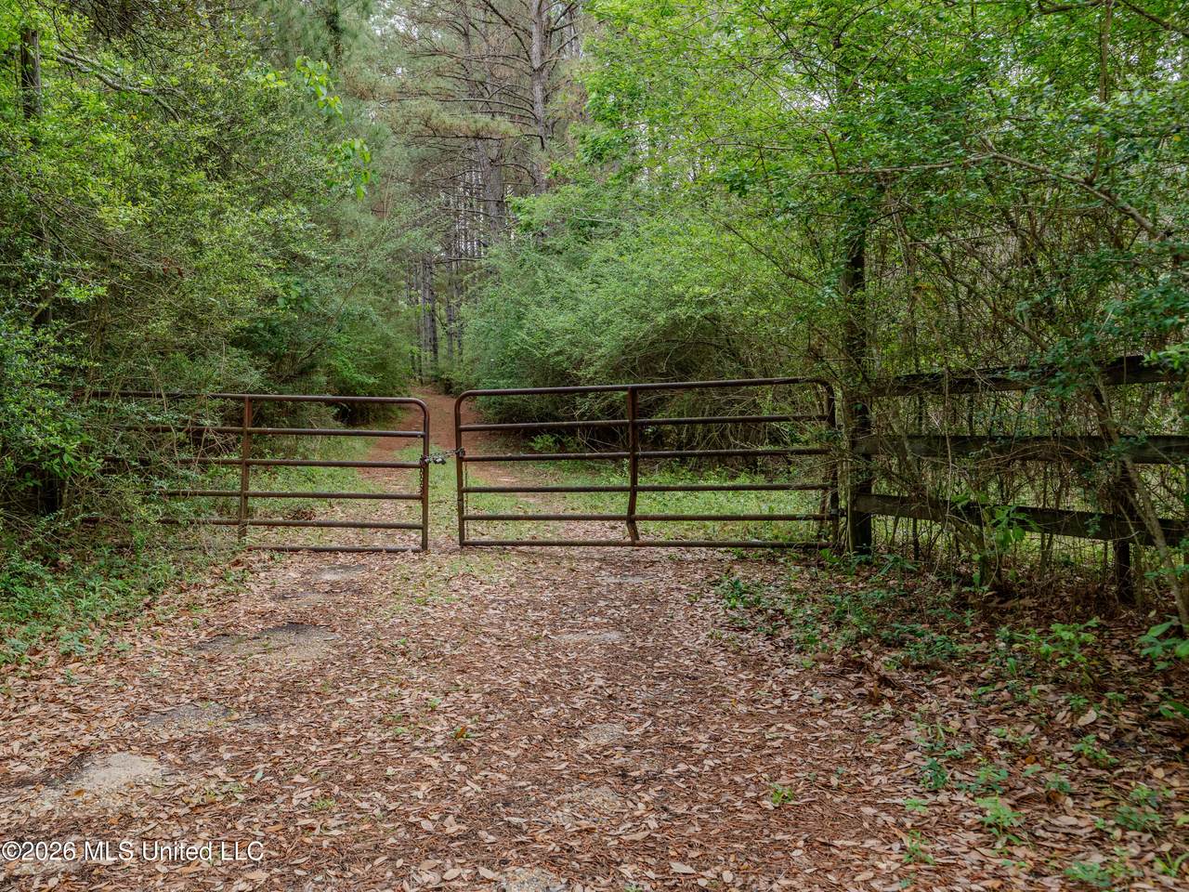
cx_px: 447
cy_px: 393
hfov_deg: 53.6
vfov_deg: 41.9
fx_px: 1163
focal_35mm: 34
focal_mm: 28
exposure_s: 1/160
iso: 800
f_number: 5.6
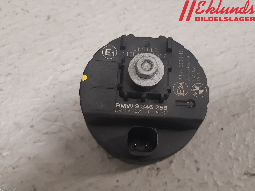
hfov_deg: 67.3
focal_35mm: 26
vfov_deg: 53.1
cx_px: 128
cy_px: 96
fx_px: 192
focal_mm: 3.93
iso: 160
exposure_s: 1/50
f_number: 1.7
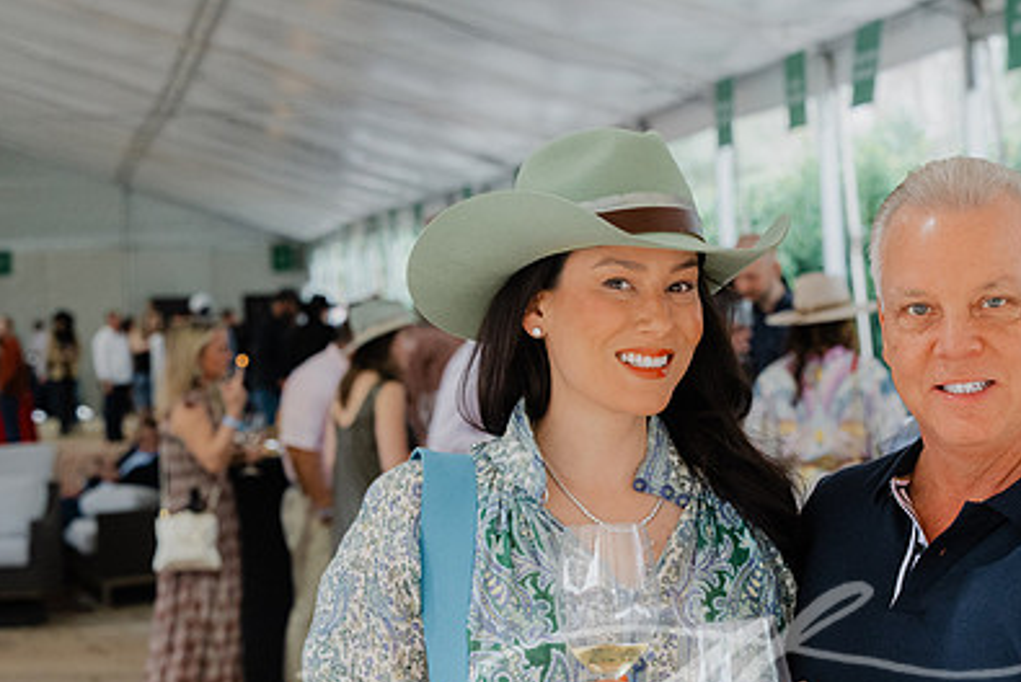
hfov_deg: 18.5
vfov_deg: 12.5
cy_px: 435
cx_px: 724
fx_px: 3122
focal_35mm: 110
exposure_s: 1/250
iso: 2800
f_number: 5.6
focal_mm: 70
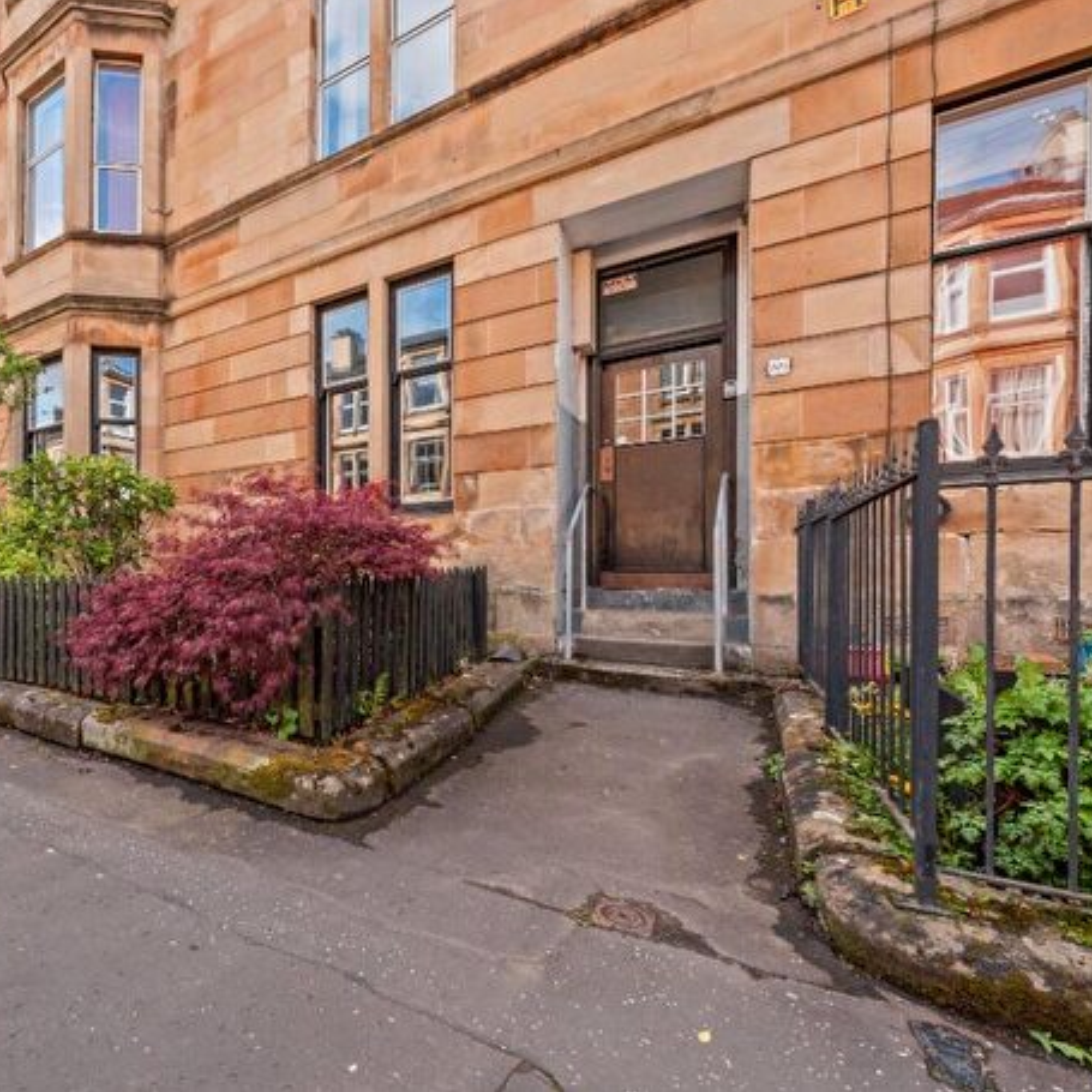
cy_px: 533
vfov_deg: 84.0
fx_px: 607
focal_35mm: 17
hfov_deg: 77.6
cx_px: 271
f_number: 5.6
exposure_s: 1/125
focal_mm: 13
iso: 500
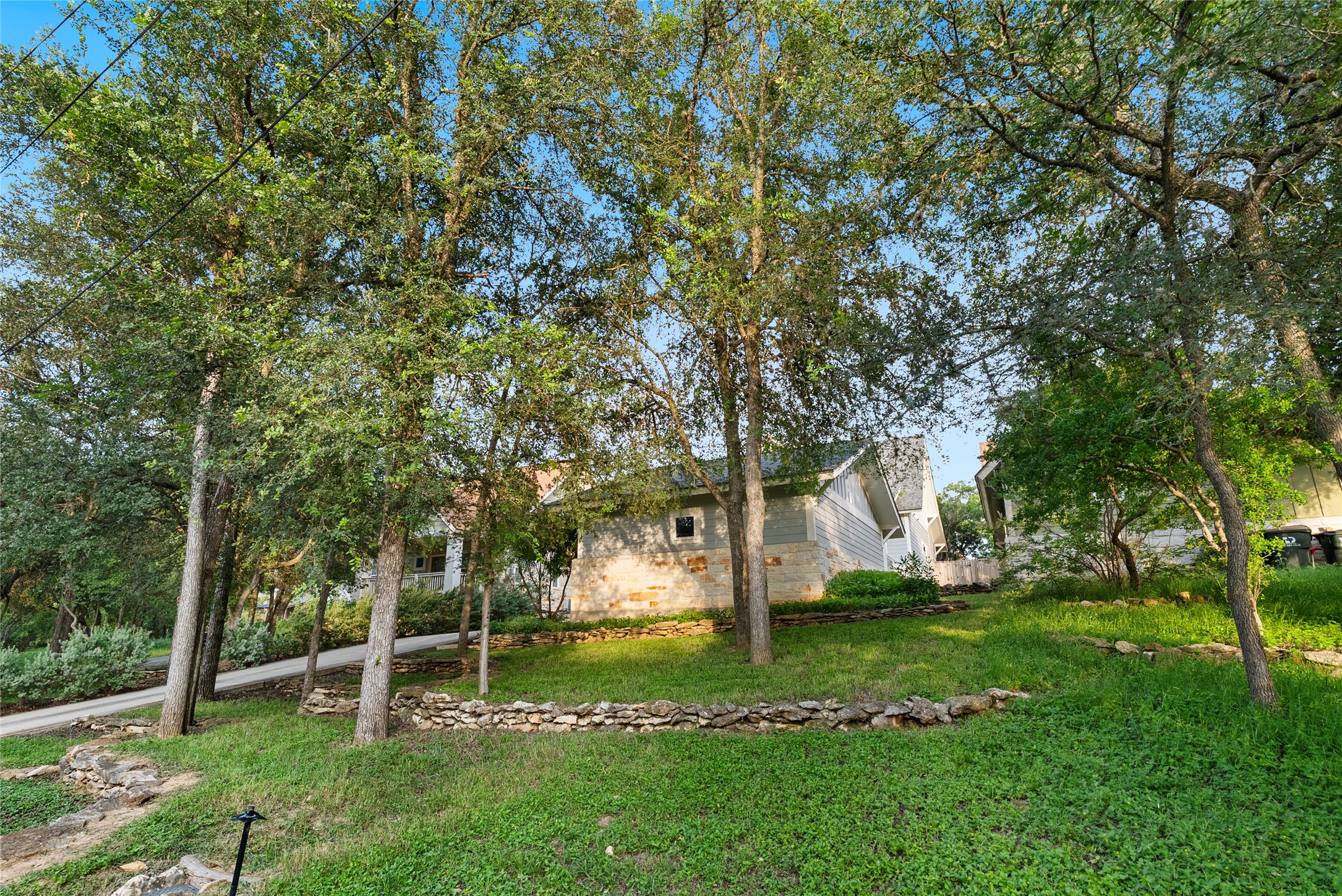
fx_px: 597
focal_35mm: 16
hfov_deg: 96.7
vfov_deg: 73.8
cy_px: 448
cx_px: 671
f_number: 8
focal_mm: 16
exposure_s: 1/15
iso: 100
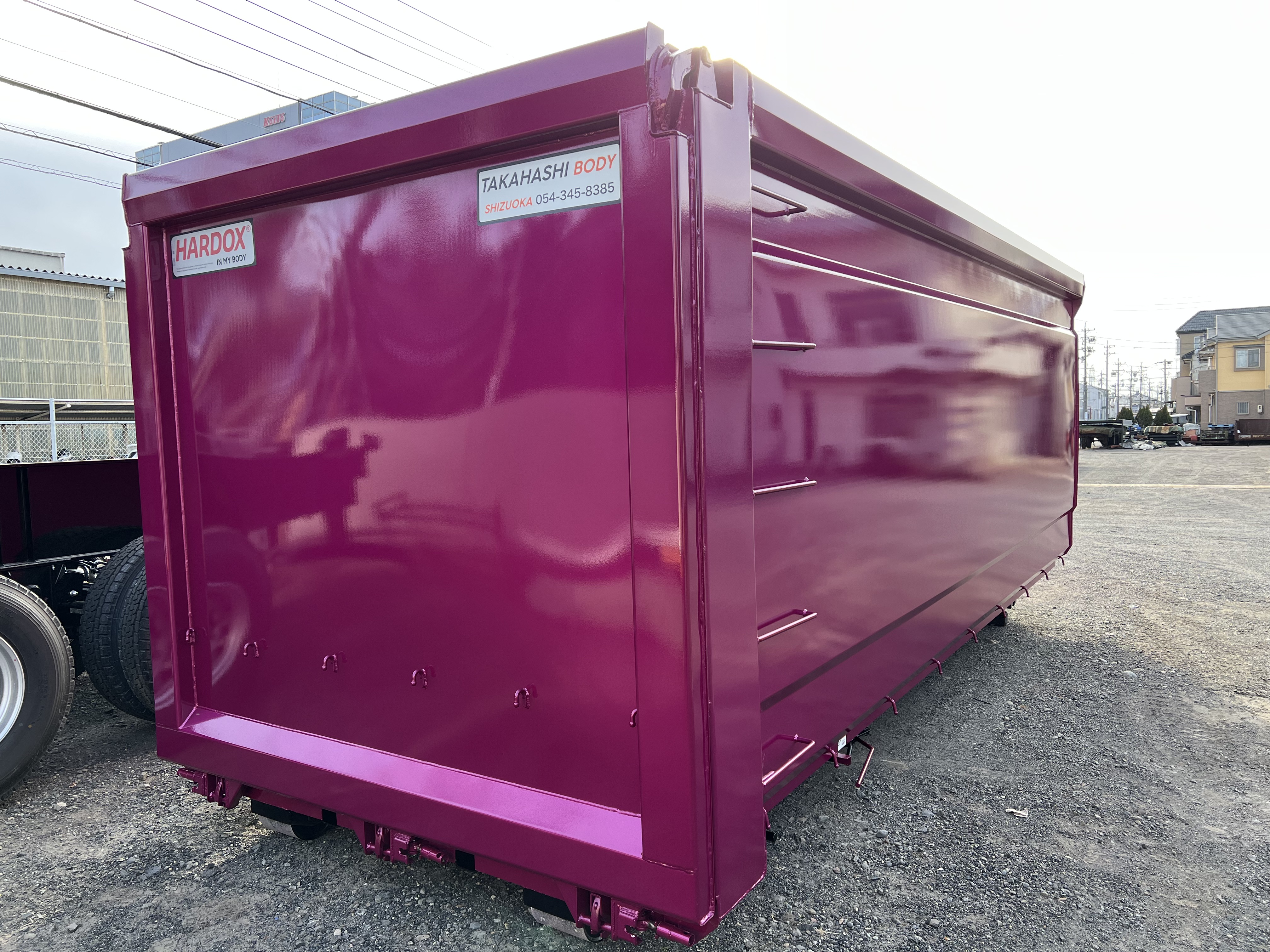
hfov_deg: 67.3
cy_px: 476
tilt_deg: -1.7
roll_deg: +1.8
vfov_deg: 53.1
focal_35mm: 26
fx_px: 954
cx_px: 635
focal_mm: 5.7
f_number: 1.5
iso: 50
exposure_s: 1/418
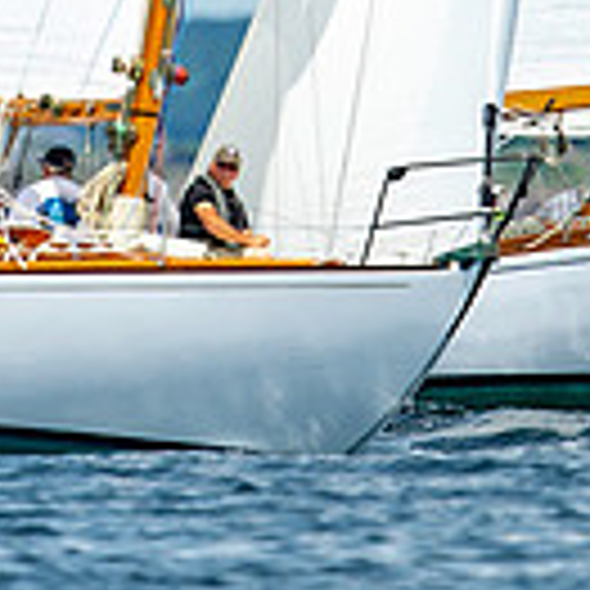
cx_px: 297
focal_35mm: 2290
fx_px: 44159
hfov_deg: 0.8
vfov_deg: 0.8
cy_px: -230
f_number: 4
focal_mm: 600
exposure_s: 1/4000
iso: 400
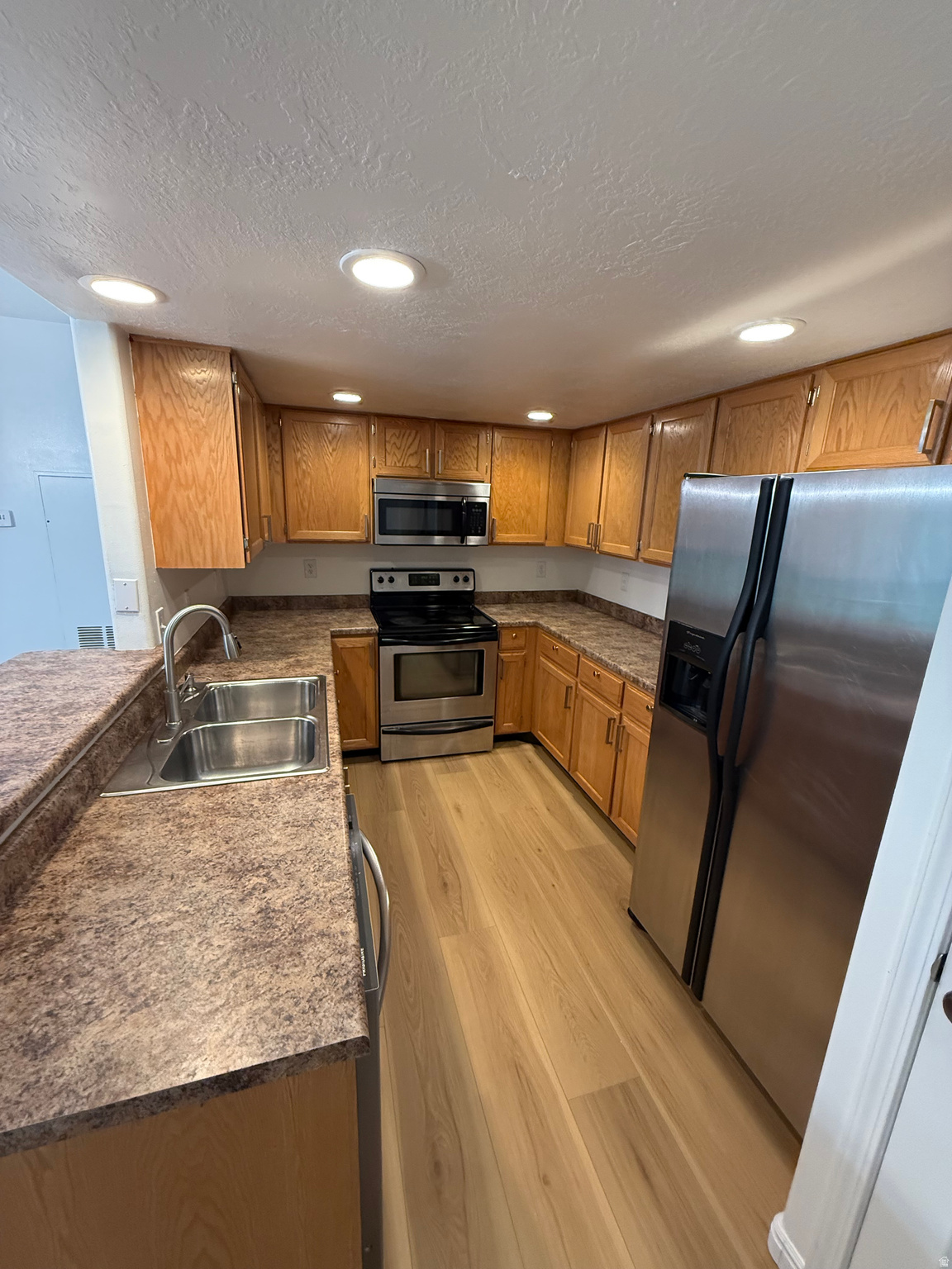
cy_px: 634
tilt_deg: -13.1
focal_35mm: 14
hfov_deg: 85.7
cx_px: 476
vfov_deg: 102.1
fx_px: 513
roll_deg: -2.4
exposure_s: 1/120
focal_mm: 2.22
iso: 640
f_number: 2.2
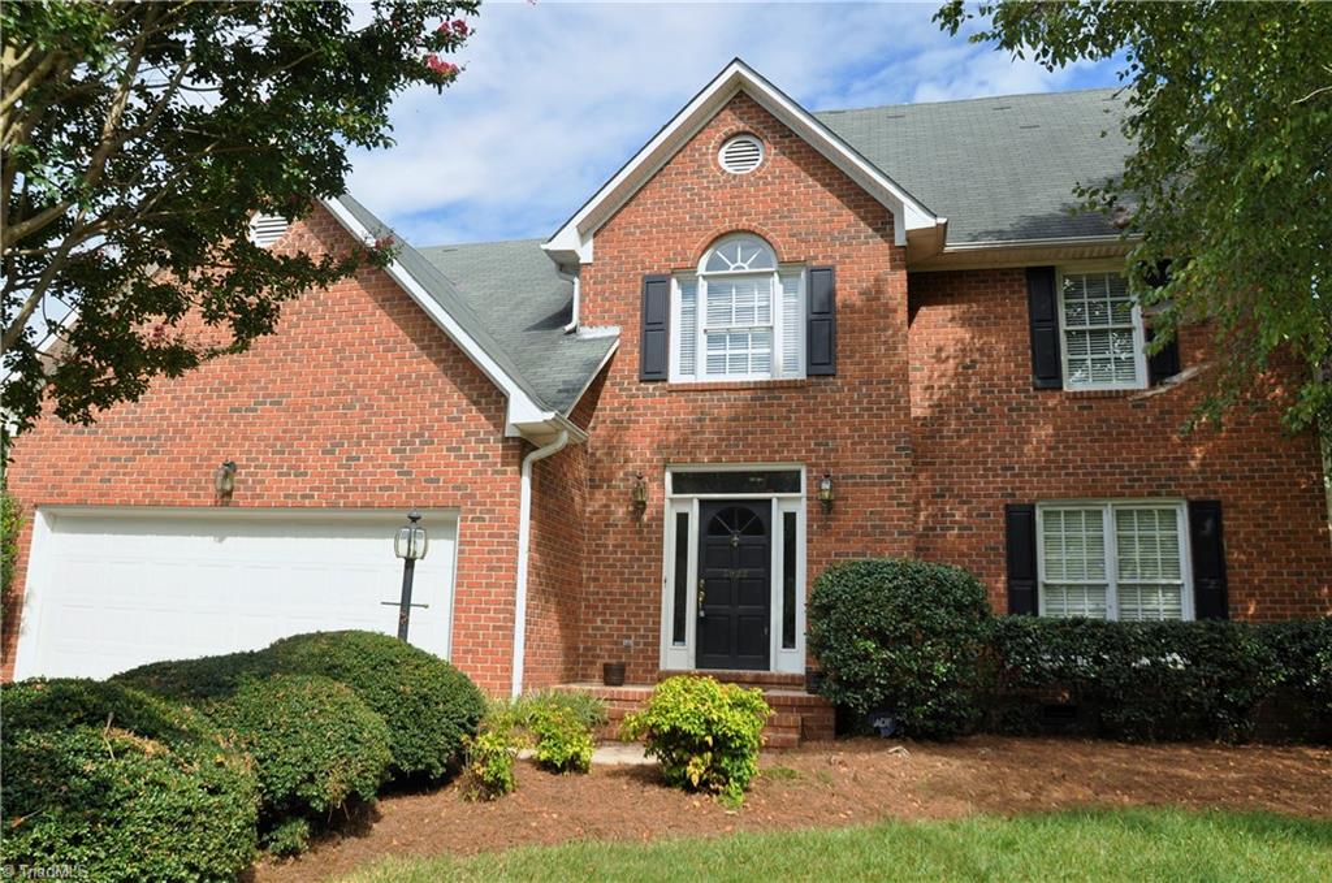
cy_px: 442
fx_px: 1219
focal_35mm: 33
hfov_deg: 57.3
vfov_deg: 39.8
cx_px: 666
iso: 200
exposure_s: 1/250
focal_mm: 22
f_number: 8
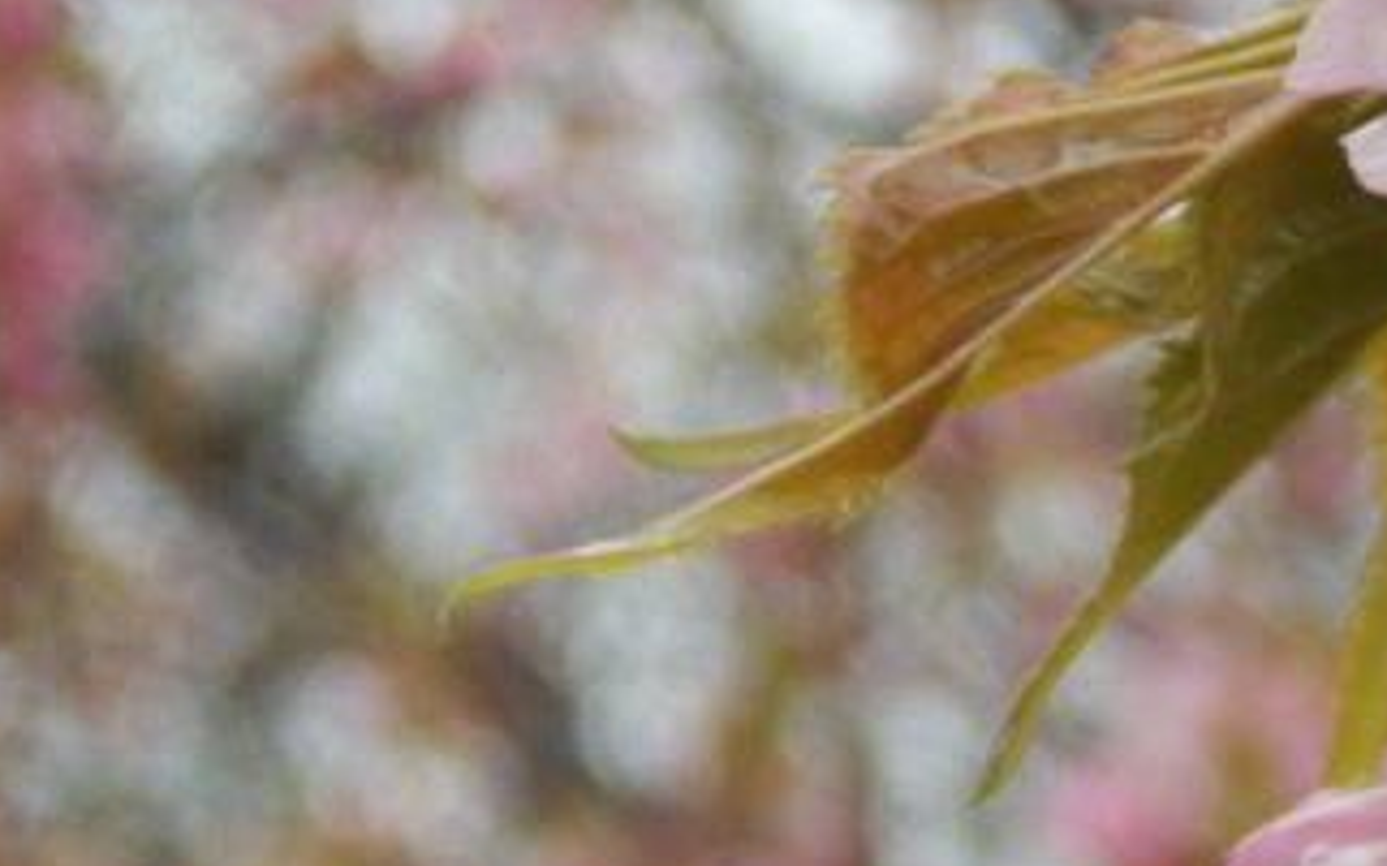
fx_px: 8200
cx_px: 2003
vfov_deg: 6.0
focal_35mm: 217
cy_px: 198
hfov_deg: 9.4
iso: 125
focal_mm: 11.9
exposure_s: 1/160
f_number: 4.4
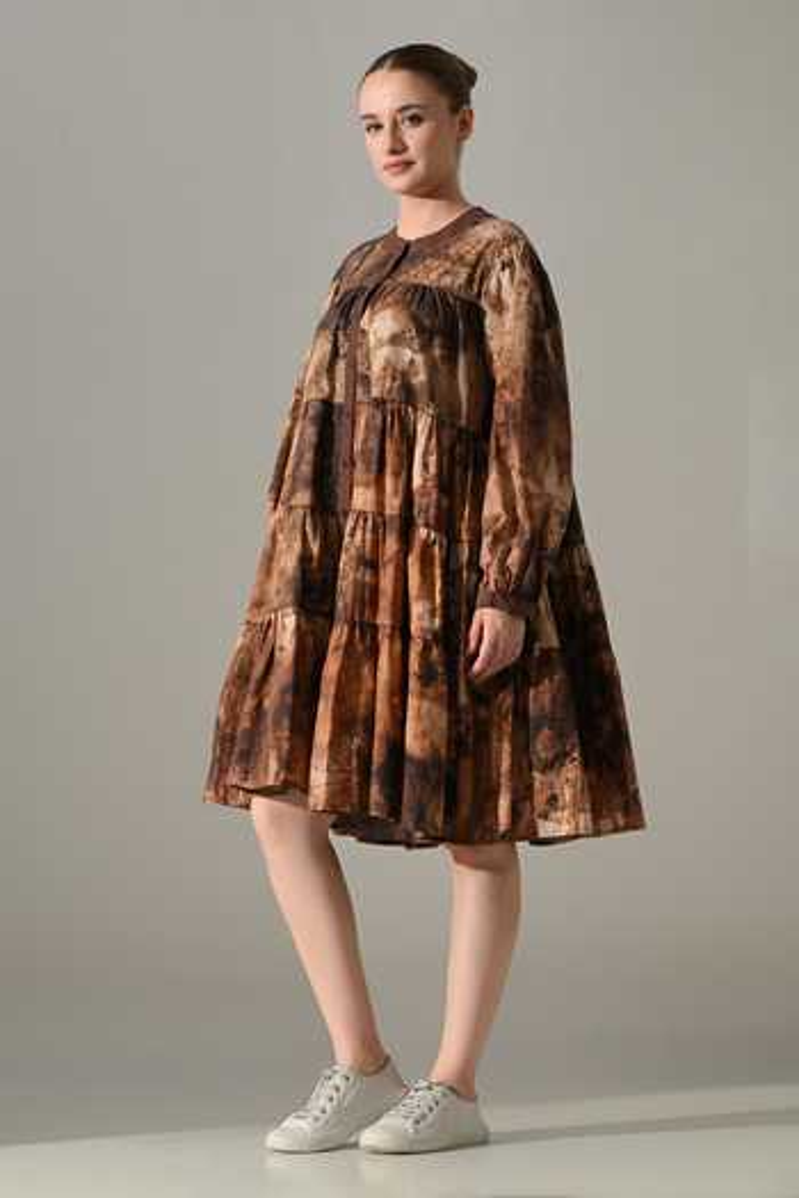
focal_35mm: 91
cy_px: 599
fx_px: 3029
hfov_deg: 15.0
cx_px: 400
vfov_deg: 22.4
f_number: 8
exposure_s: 1/160
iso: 160
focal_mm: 91
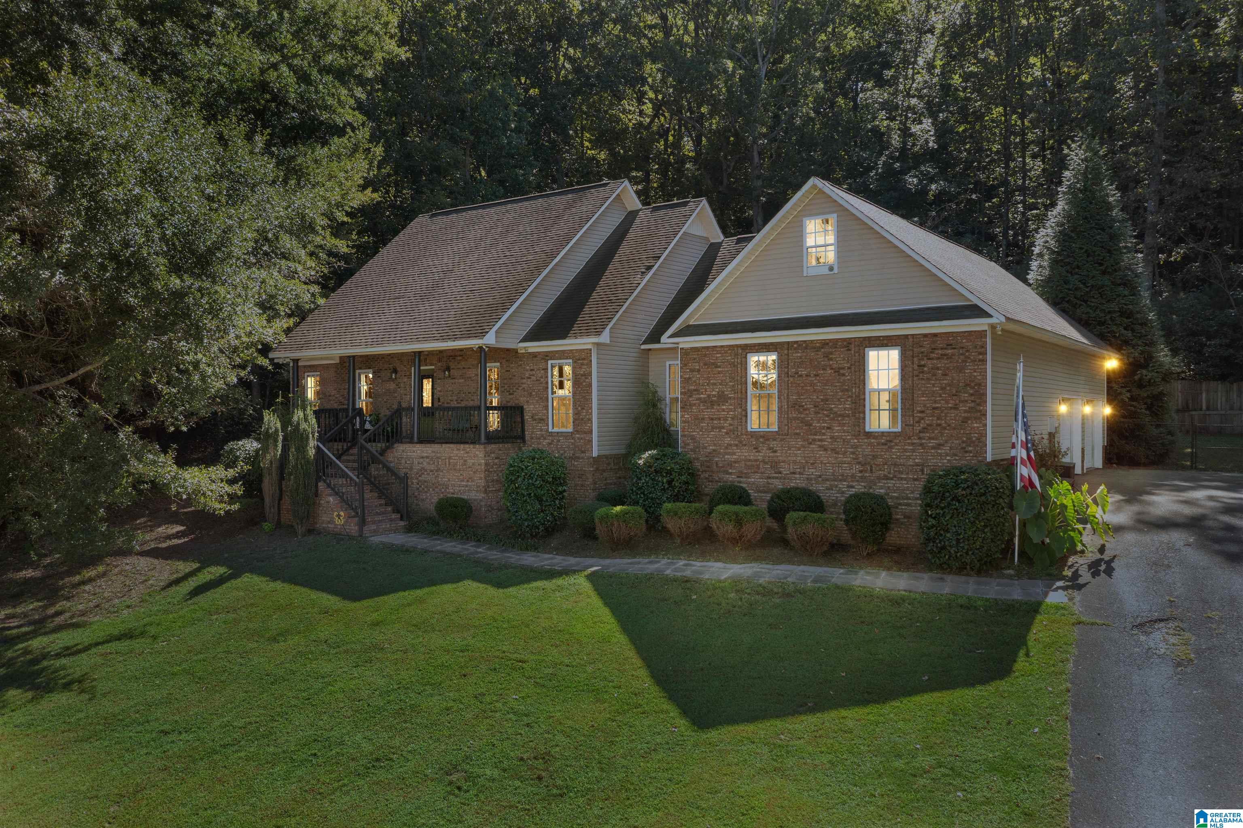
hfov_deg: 65.5
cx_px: 622
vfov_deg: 46.4
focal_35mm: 28
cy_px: 414
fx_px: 966
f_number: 3.2
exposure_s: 1/50
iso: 100
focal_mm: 10.26
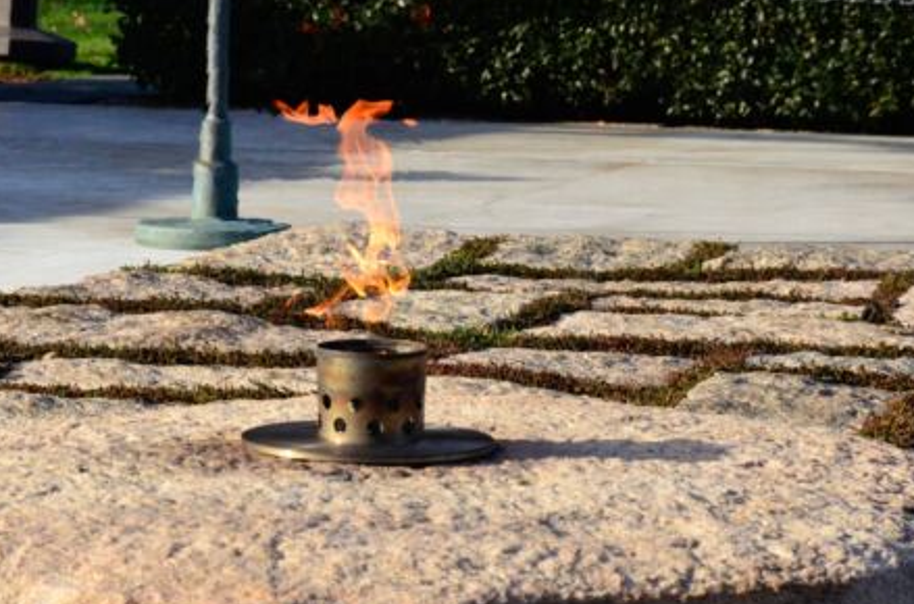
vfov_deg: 8.9
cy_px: 341
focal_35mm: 153
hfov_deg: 13.4
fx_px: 3873
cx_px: 358
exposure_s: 1/1250
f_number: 11
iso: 1600
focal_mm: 70
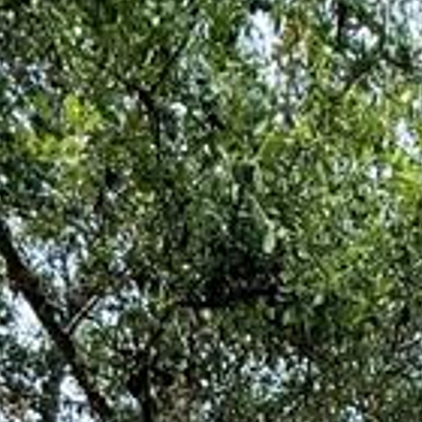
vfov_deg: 13.7
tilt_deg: +3.9
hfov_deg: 24.6
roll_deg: -0.1
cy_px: 1097
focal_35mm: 68
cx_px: 380
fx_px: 938
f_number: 2.2
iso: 64
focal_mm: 2.22
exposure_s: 1/613
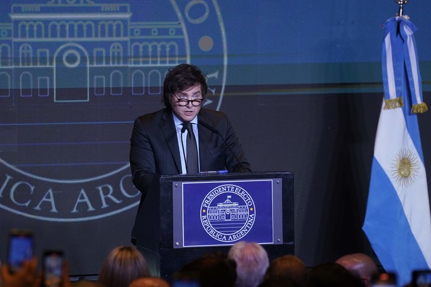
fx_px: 3591
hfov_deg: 6.9
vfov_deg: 4.6
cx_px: 216
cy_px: 144
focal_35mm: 300
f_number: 3.5
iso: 1250
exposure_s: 1/640
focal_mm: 200
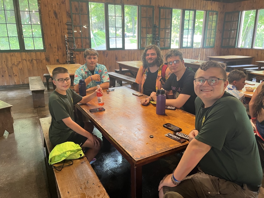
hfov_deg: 67.3
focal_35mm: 26
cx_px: 132
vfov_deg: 53.1
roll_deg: +0.9
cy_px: 99
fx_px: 198
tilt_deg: -15.1
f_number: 1.6
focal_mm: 5.1
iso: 250
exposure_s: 1/60
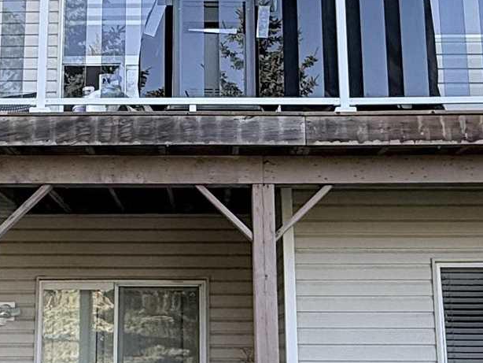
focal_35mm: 70
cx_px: 183
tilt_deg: +14.6
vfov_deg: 20.9
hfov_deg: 27.7
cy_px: 108
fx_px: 977
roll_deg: -0.6
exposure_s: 1/282
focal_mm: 2.22
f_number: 2.2
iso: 64
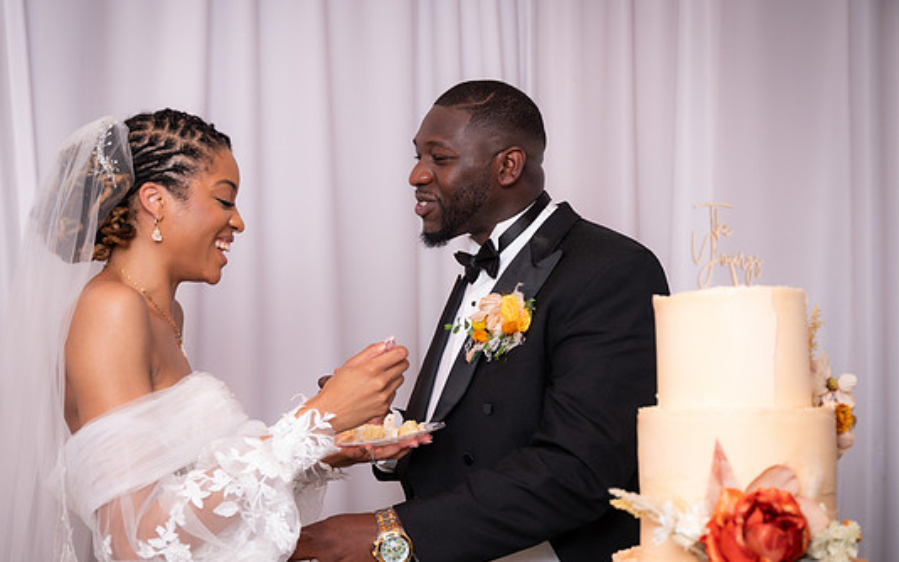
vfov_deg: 24.9
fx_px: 1274
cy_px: 323
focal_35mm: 52
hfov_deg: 38.8
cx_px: 414
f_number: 4
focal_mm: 47
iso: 800
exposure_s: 1/250
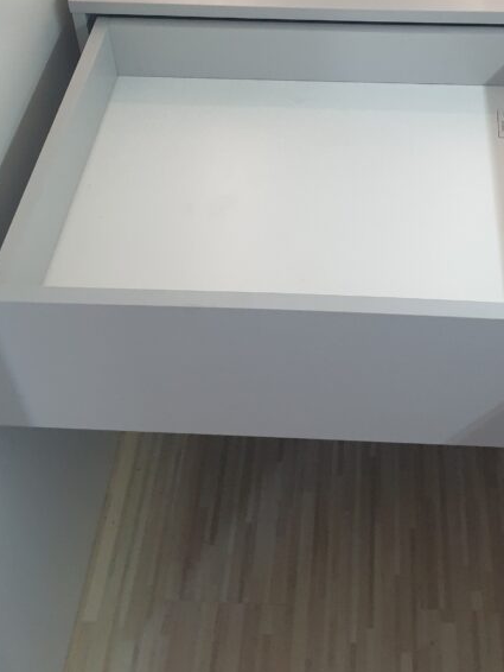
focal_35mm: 47
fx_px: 912
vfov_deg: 38.5
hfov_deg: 30.7
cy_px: 108
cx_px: 333
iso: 250
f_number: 2.4
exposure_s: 1/50
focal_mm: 4.3
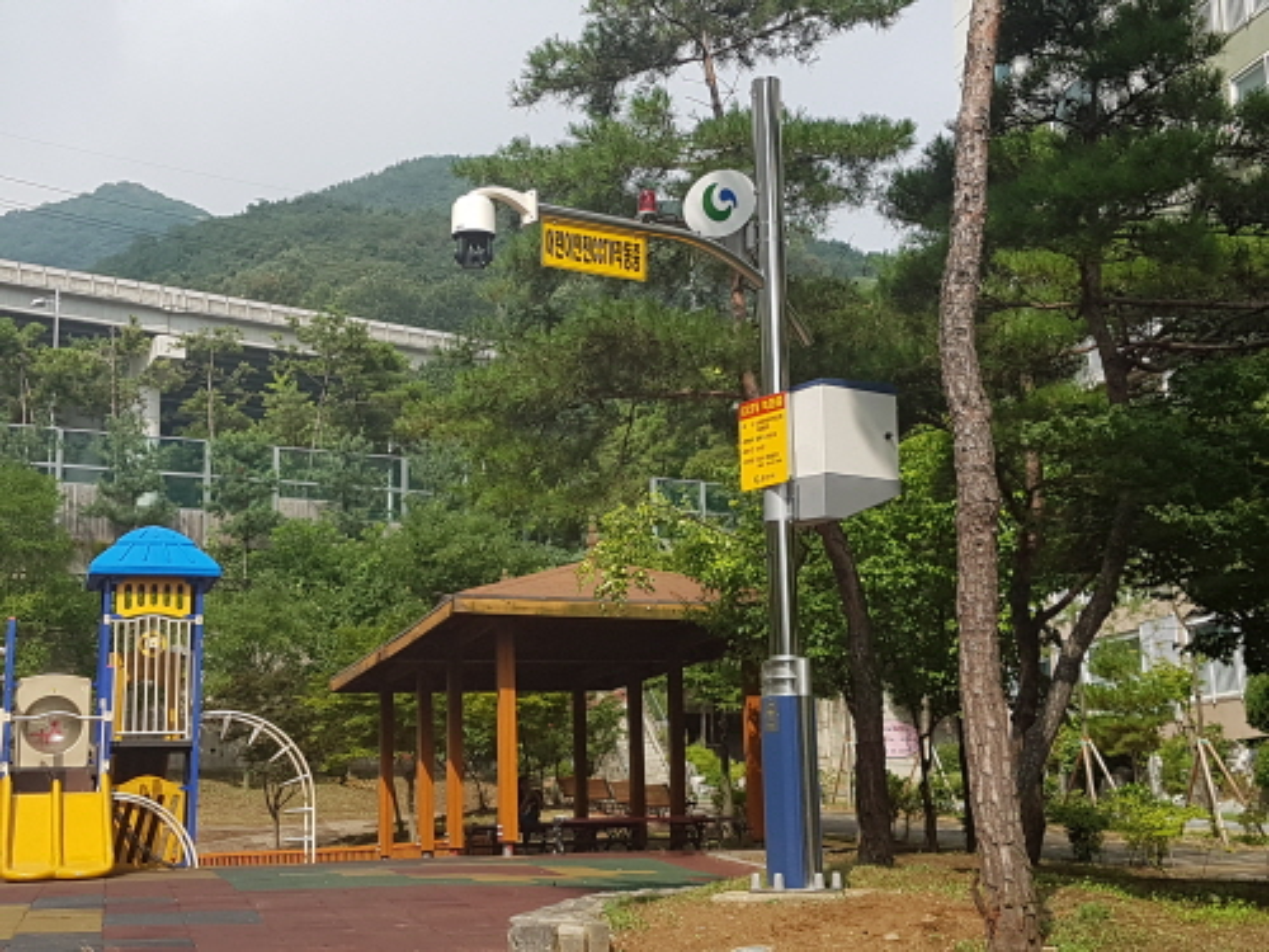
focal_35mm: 26
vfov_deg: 53.1
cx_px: 634
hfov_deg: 67.3
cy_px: 476
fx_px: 953
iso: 50
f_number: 1.7
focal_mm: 4.2
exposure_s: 1/2192
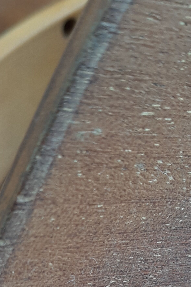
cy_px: 290
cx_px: 71
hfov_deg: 21.9
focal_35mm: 62
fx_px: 494
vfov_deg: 30.1
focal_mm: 3.93
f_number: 1.7
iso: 50
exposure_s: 1/100
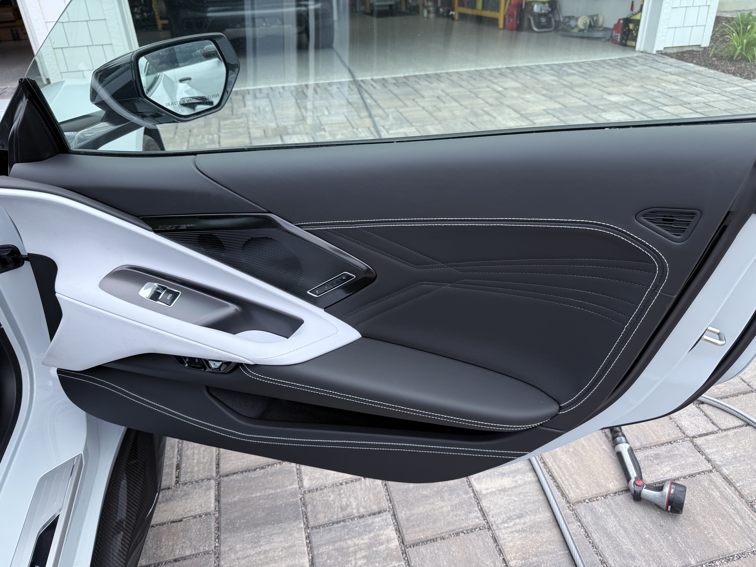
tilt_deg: -30.0
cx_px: 378
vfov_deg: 56.8
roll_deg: +2.8
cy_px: 284
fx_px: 524
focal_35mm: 24
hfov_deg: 71.6
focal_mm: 6.76
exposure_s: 1/849
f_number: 1.78
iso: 80
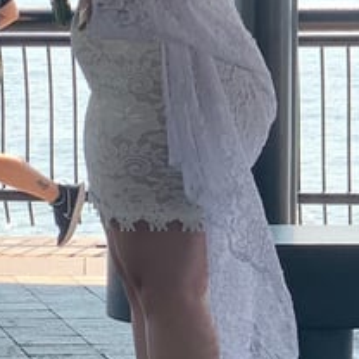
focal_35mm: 226
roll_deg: -0.3
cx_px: -148
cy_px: 175
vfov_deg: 7.7
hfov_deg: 7.6
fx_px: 2652
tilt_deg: -3.5
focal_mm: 6
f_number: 2.4
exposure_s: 1/154
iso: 16
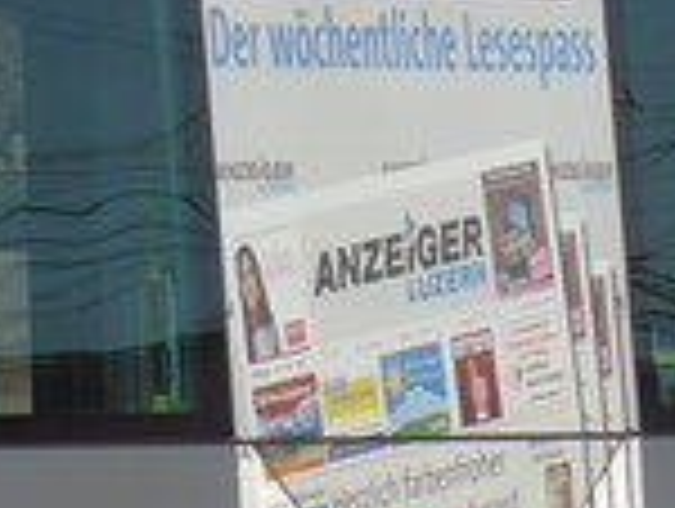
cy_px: -9
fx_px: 15156
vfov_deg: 1.9
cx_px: -216
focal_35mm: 776
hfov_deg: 2.5
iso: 80
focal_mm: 19.2
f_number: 4.7
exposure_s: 1/640
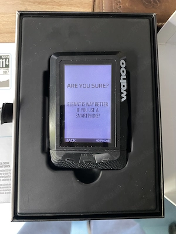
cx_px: 88
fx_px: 176
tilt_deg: -84.9
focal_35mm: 26
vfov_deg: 67.3
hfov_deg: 53.1
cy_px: 117
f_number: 1.8
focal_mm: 4.25
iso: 640
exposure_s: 1/34
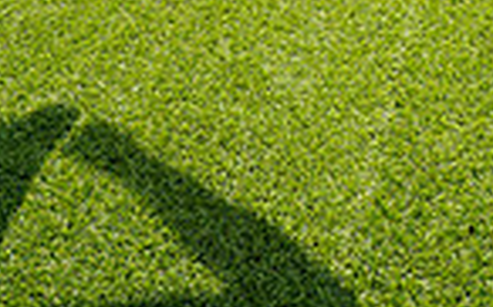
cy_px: -398
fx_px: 1141
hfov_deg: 24.4
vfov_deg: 12.5
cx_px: 250
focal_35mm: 85
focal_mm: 27
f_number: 11
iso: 320
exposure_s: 1/250
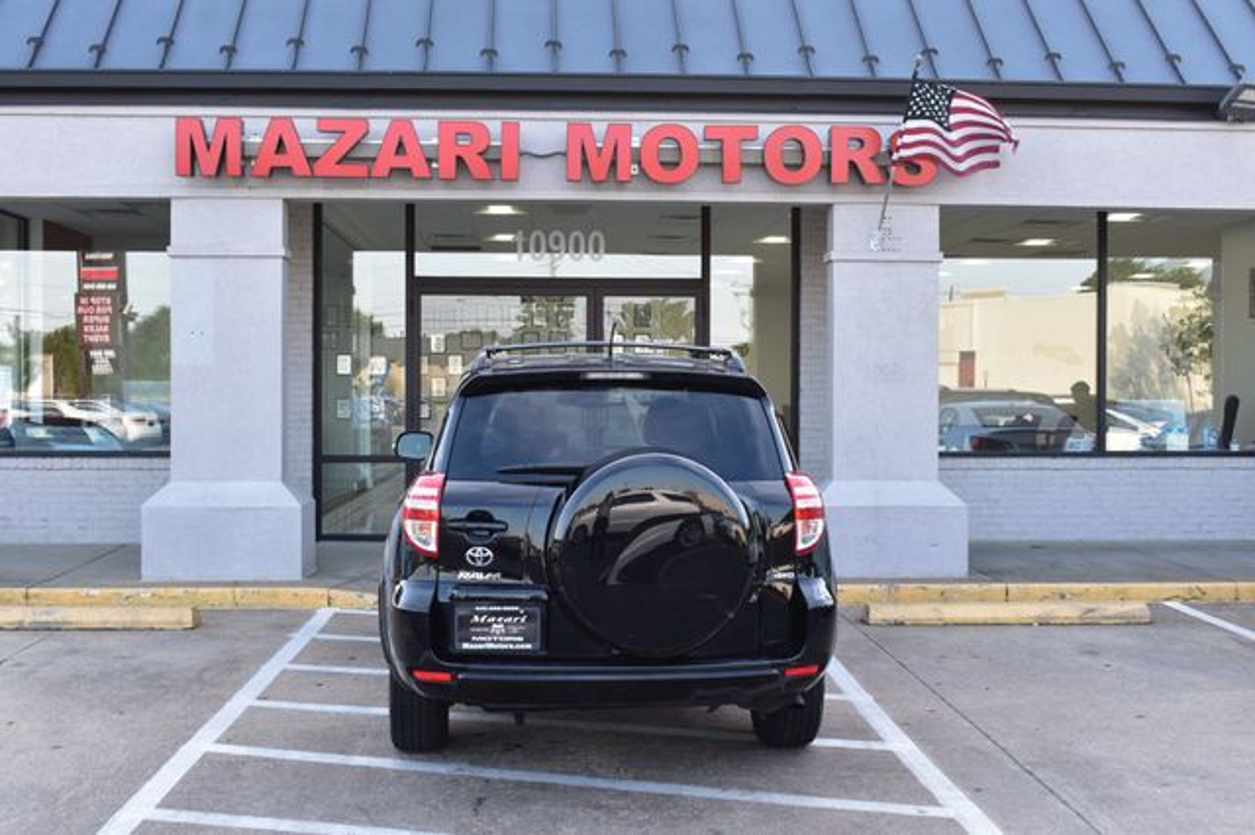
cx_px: 628
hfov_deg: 46.4
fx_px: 1463
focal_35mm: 42
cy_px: 418
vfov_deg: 31.9
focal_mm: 28
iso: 400
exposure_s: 1/100
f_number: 9
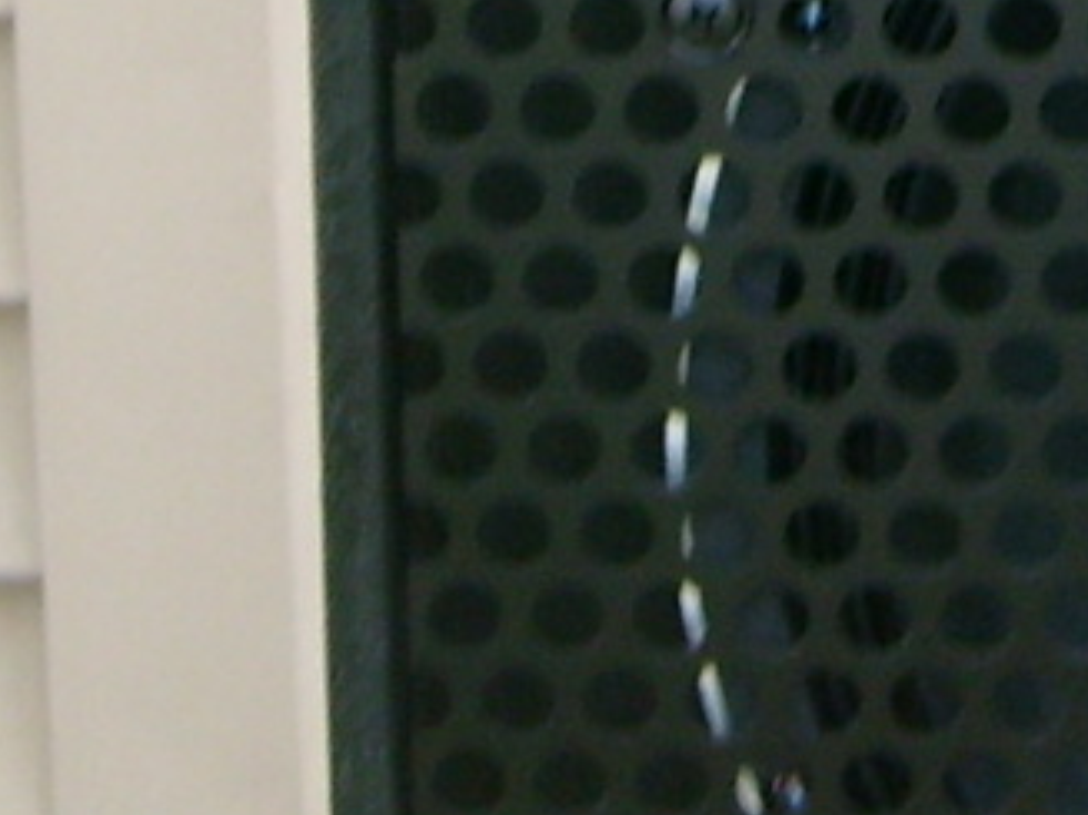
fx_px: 6881
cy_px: -1241
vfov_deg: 6.4
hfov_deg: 8.9
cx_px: 1364
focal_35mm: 219
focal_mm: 5.8
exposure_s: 1/180
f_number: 2.8
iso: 80
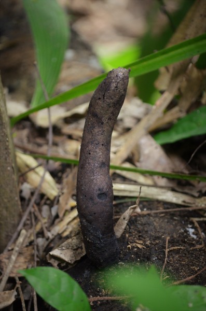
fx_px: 1618
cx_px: 103
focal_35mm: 188
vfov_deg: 11.0
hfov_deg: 7.3
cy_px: 156
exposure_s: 1/100
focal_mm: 125
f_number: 4.8
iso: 1600
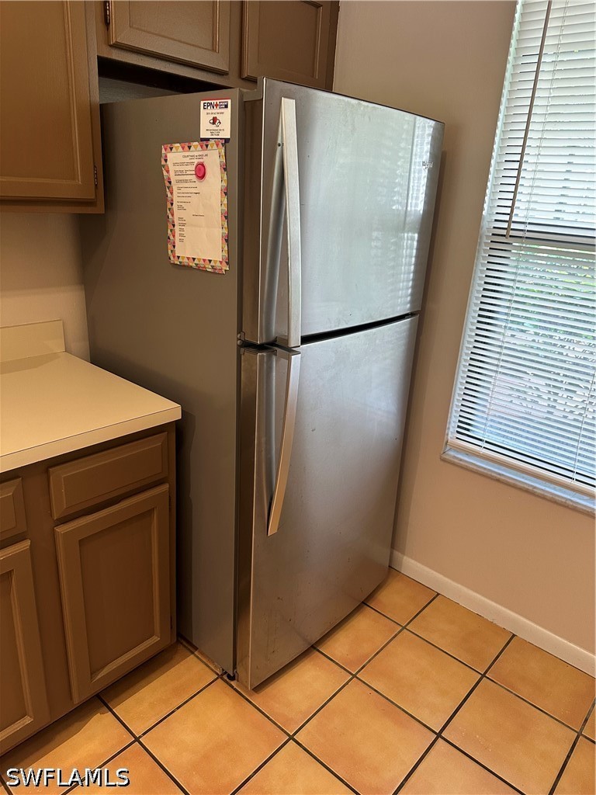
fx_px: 551
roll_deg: -3.3
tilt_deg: -19.2
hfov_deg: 56.8
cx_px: 298
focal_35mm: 24
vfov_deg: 71.6
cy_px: 398
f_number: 1.78
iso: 250
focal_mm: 6.86
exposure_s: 1/60
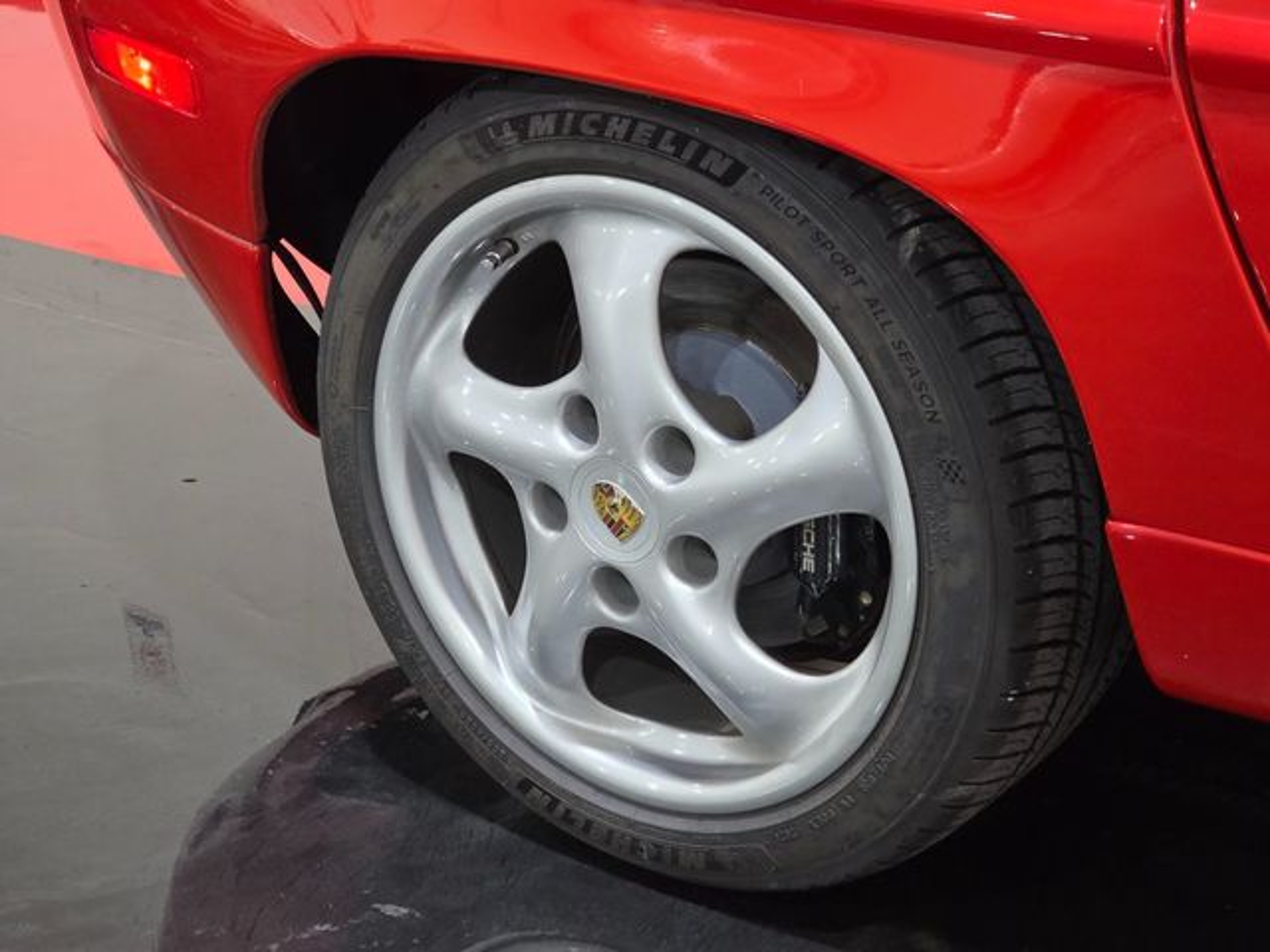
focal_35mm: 69
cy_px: 476
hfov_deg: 28.2
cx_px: 635
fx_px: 2531
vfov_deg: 21.3
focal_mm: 7.9
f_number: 2.4
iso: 320
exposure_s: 1/60
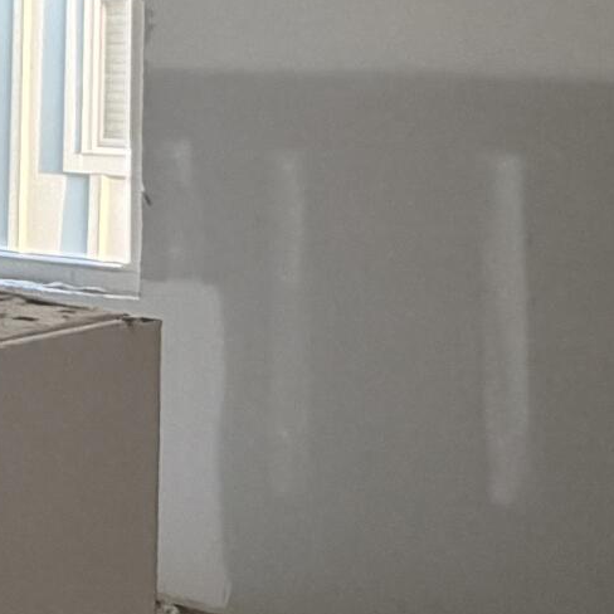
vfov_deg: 21.6
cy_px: -65
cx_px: -164
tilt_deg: +6.4
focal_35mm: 76
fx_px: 1525
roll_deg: -2.2
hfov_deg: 20.9
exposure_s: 1/93
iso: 320
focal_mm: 2.22
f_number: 2.2
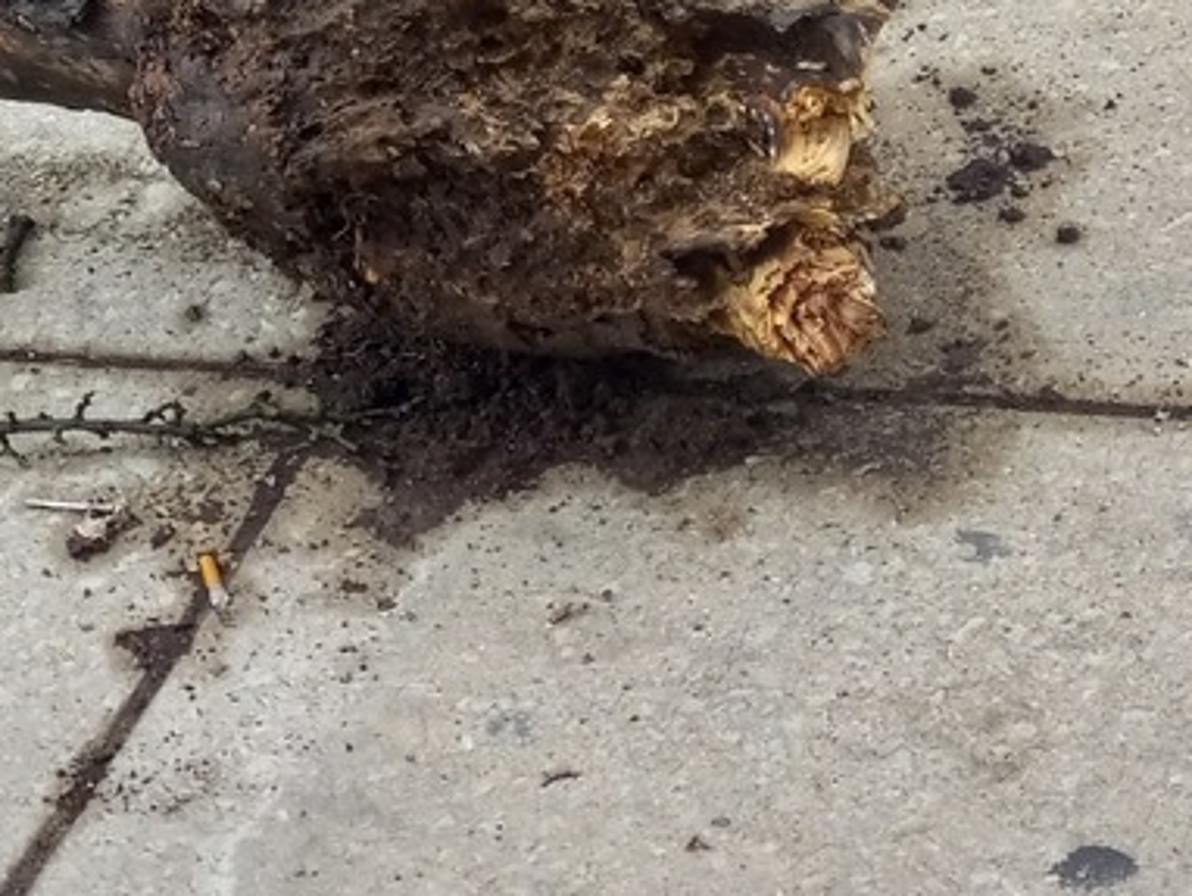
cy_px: 47
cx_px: -995
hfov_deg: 15.0
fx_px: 3894
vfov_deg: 13.0
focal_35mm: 113
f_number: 1.8
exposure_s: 1/300
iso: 40
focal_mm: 3.94
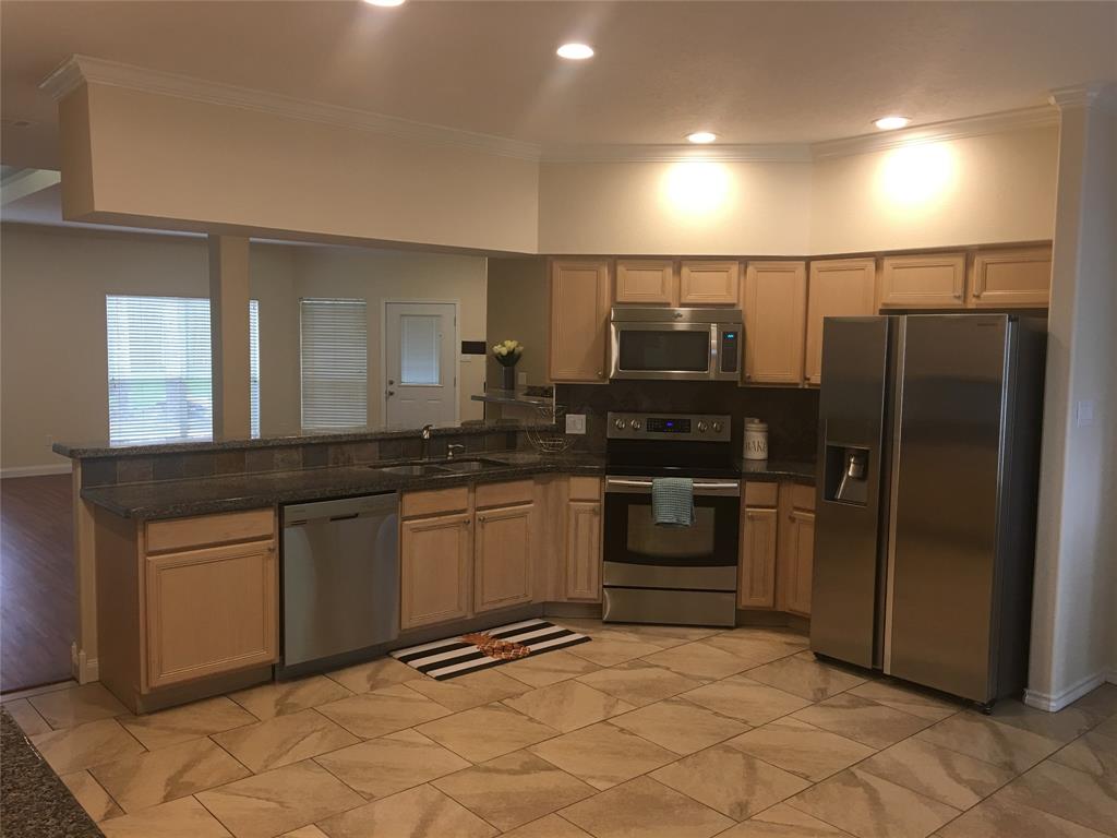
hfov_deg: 61.7
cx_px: 558
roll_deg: -1.5
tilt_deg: -5.5
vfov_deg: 48.2
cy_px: 419
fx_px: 936
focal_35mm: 29
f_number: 2.2
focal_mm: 4.15
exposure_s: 1/15
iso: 25
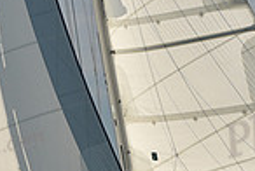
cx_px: 136
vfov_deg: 4.5
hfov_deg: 6.7
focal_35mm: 309
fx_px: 2193
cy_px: 228
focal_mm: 78
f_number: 6.3
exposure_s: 1/640
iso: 250
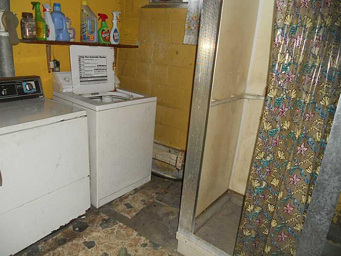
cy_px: 128
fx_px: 266
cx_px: 170
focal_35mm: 27
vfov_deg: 51.4
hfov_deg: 65.3
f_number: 3.2
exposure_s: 1/25
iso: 200
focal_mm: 4.9
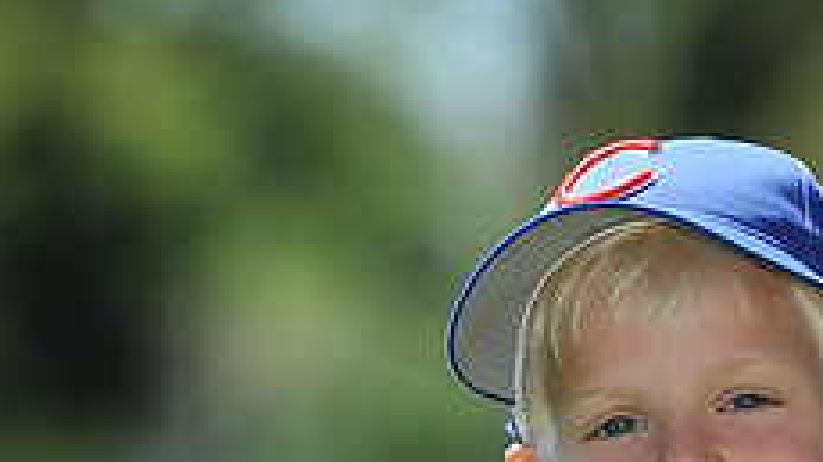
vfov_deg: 2.3
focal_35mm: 528
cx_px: 741
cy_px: 648
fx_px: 11514
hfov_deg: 4.1
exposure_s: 1/1600
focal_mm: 200
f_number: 4.5
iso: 200
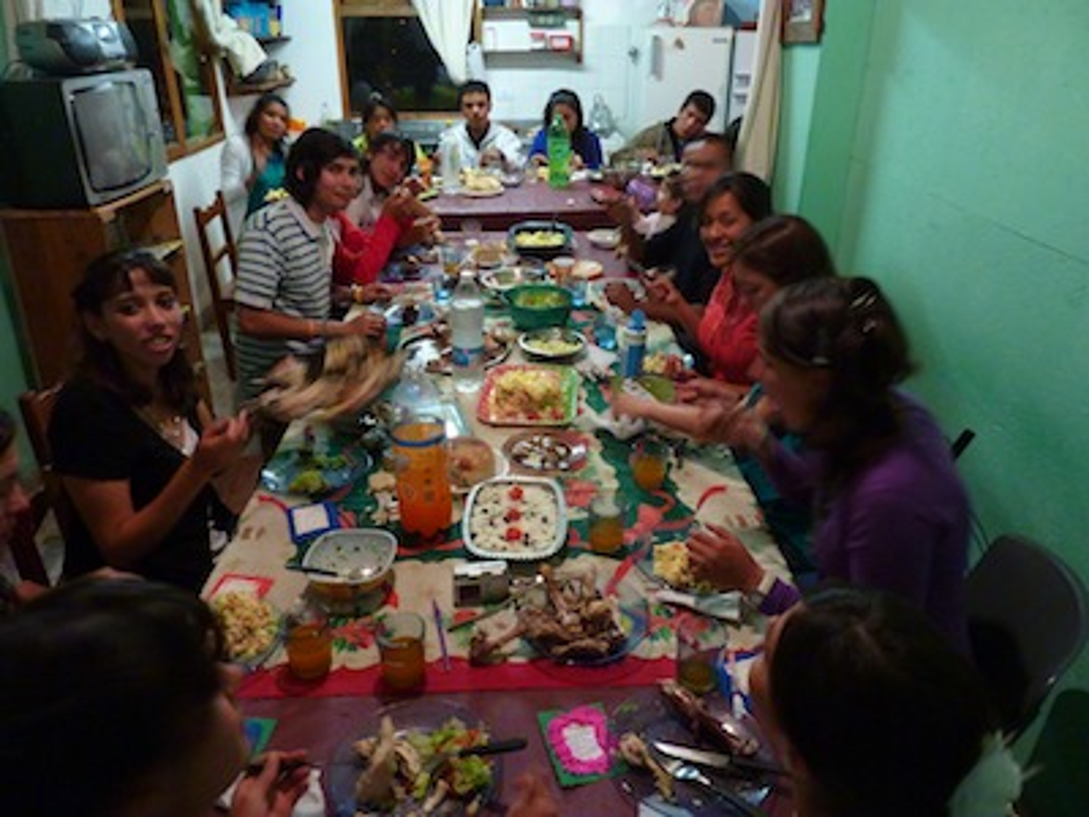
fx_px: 786
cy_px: 408
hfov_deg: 69.4
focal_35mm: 25
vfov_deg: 54.9
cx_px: 544
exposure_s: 1/5
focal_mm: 4.1
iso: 400
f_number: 3.3
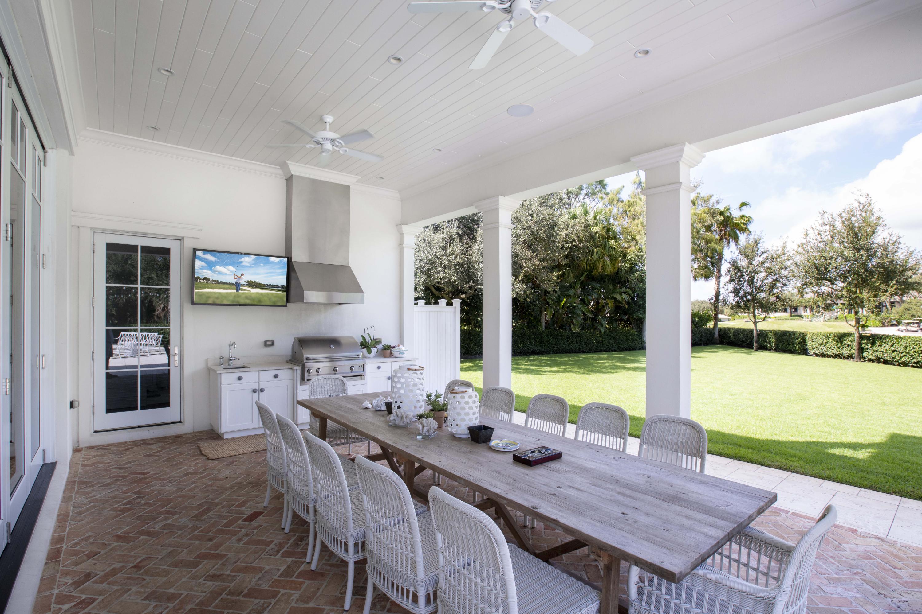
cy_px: 307
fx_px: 410
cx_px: 461
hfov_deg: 96.7
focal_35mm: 16
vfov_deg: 73.7
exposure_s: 1/80
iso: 400
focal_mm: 16
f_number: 11
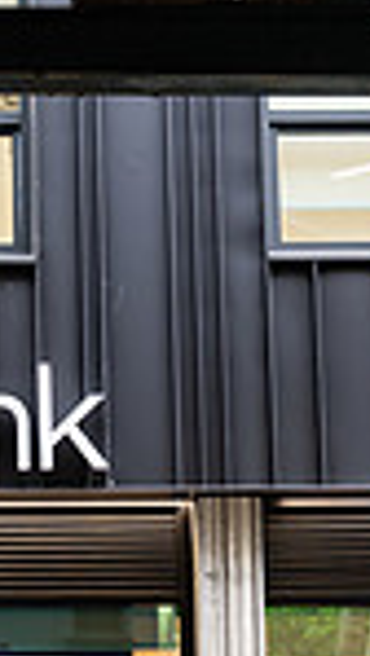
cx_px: -128
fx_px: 1915
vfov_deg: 19.2
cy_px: 541
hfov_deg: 10.8
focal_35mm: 110
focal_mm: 25.5
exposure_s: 1/10
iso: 100
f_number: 4
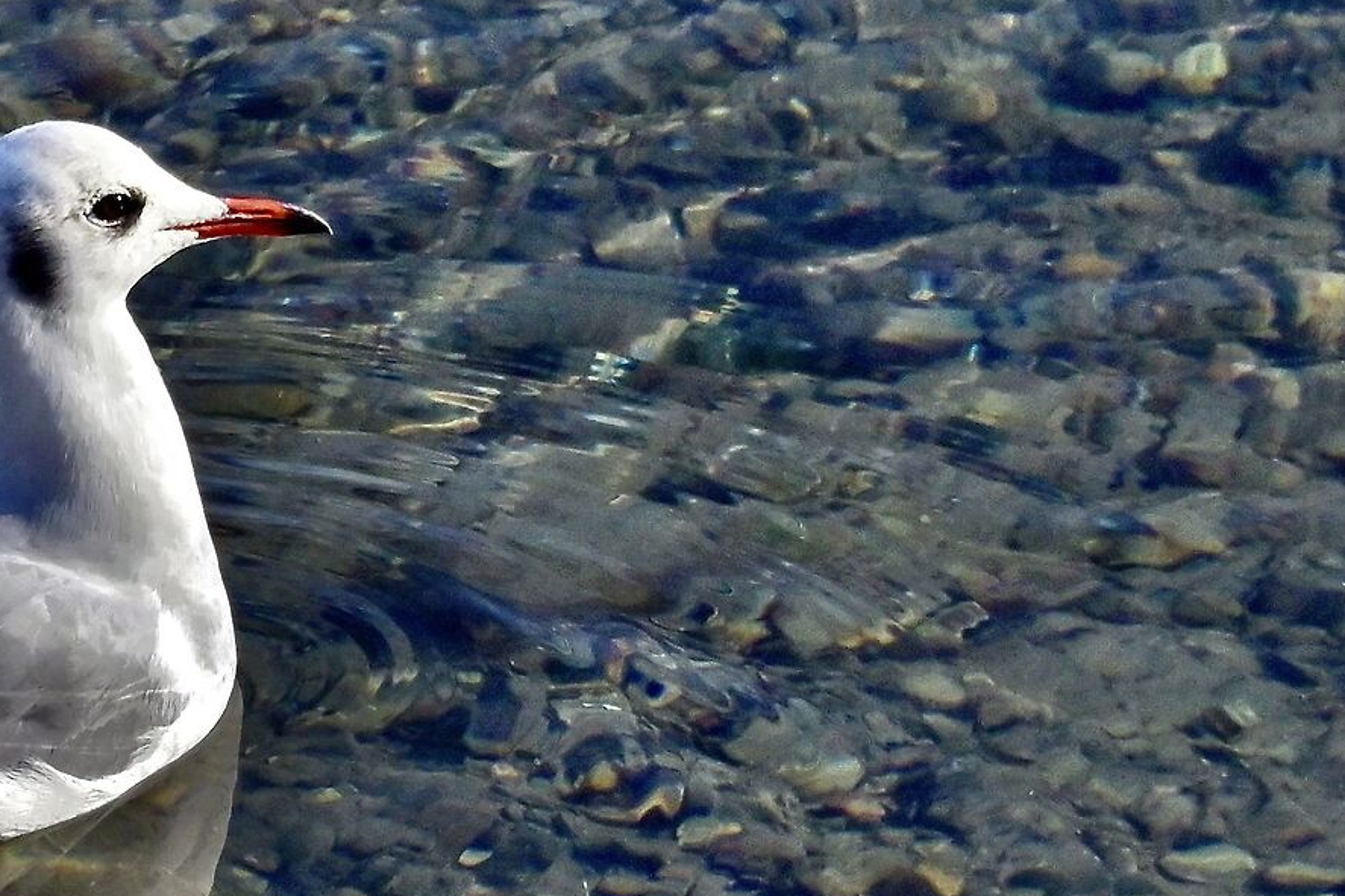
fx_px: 45494
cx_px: 17
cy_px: 603
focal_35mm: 1218
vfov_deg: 1.1
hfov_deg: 1.7
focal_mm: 300
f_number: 13
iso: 1400
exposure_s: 1/2000
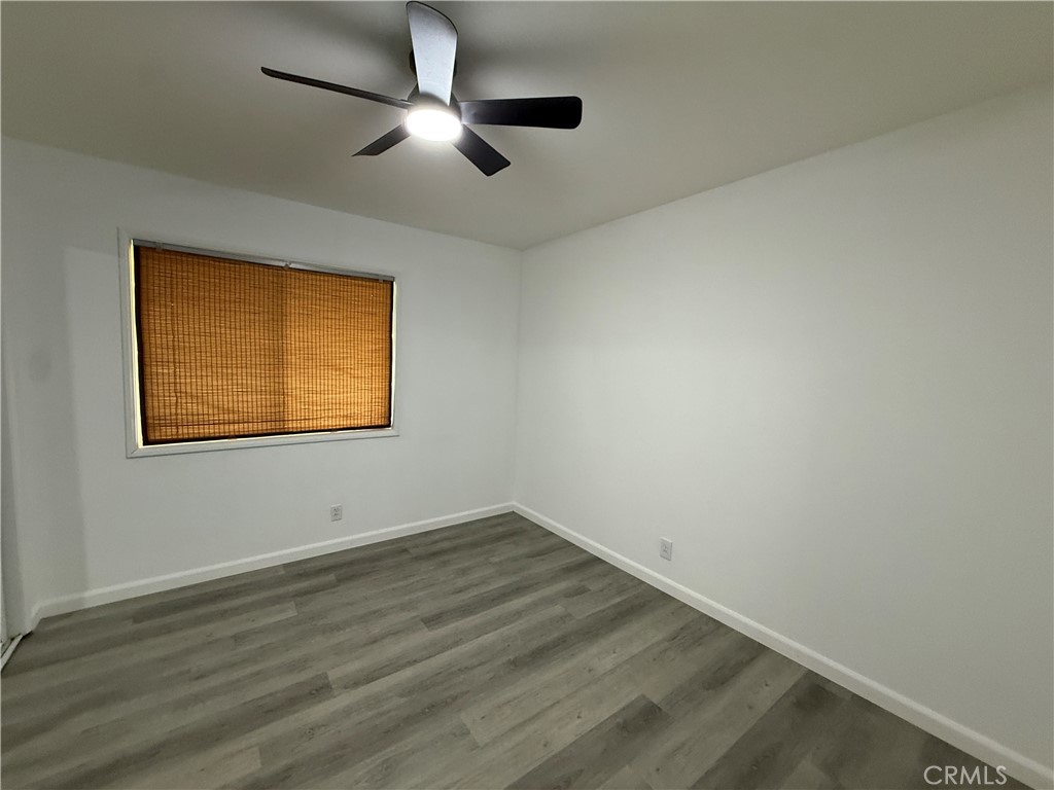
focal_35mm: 14
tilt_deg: -3.1
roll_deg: -1.4
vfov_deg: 85.7
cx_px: 527
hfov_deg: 102.1
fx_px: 426
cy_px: 395
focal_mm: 2.22
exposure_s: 1/64
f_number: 2.2
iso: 320
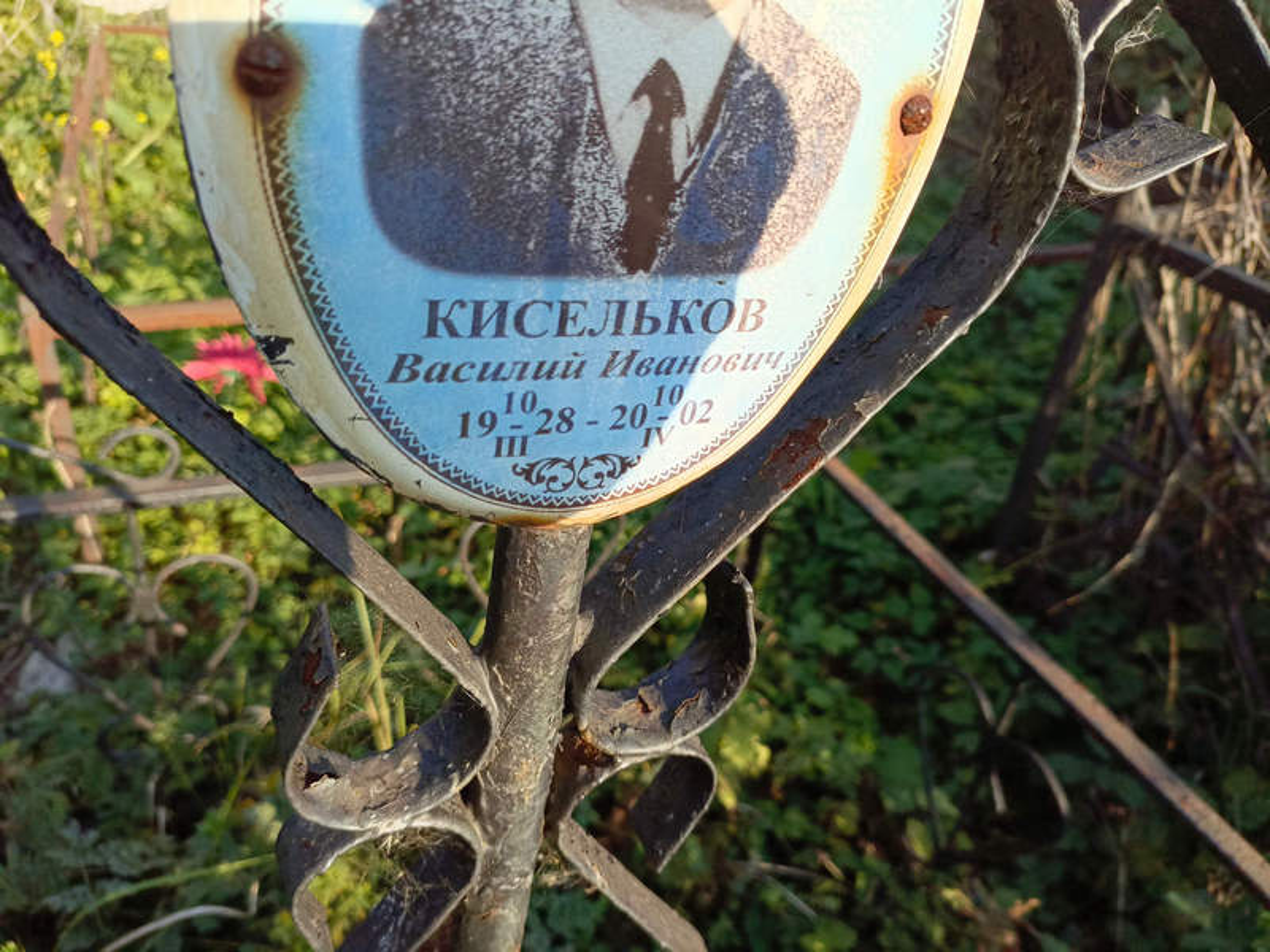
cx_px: 635
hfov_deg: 69.4
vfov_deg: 54.9
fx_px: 917
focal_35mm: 25
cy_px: 476
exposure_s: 1/867
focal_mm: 4.76
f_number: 1.69
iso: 110
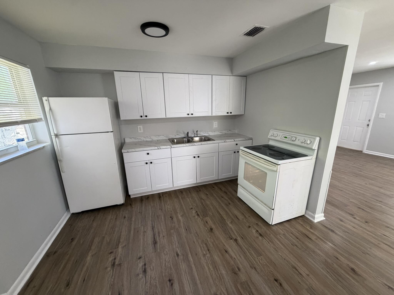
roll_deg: +1.5
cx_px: 197
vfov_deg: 85.7
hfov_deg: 102.1
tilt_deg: -16.5
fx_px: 159
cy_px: 148
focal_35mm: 14
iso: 200
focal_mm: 2.22
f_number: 2.2
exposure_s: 1/60
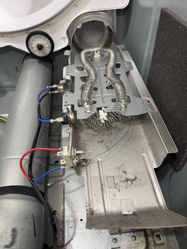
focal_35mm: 24
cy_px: 124
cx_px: 94
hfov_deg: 56.8
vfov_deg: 71.6
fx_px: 173
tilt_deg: -48.6
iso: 320
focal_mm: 6.76
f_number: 1.78
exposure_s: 1/60
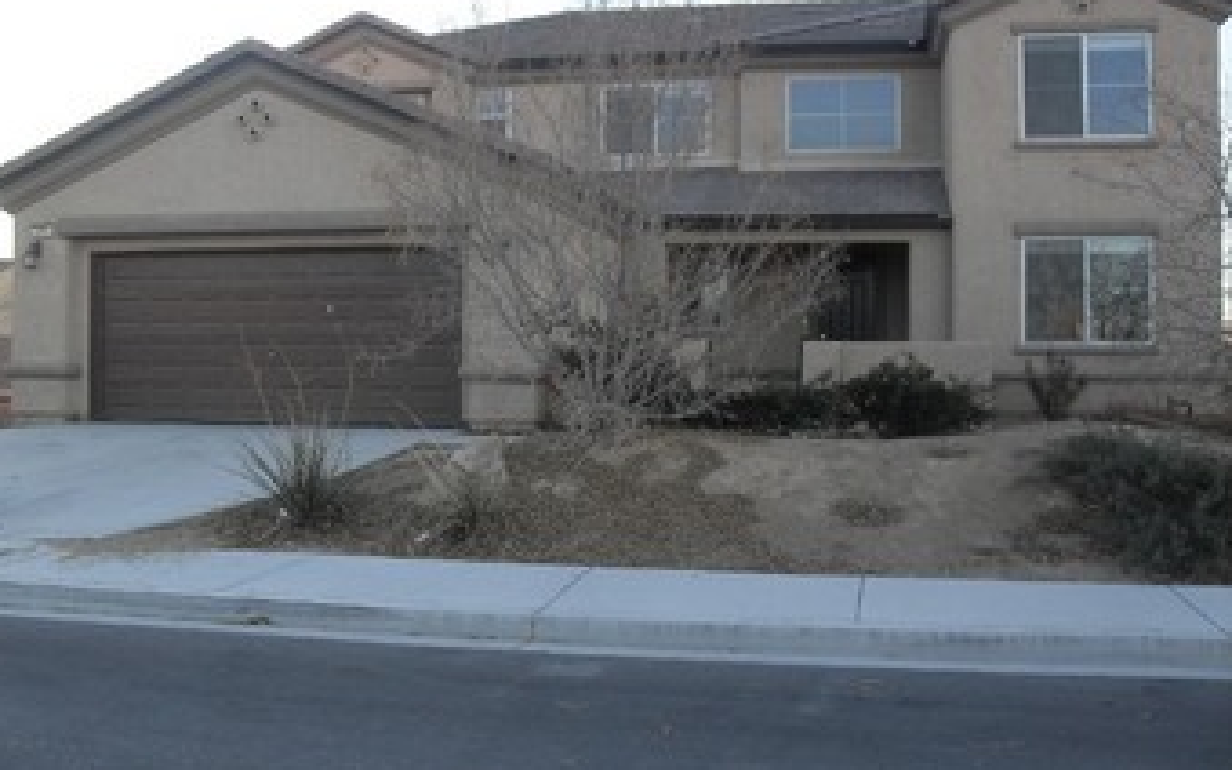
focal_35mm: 40
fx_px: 1343
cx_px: 607
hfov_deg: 49.3
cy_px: 360
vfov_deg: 32.0
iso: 80
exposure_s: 1/125
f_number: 2.8
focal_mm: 6.3
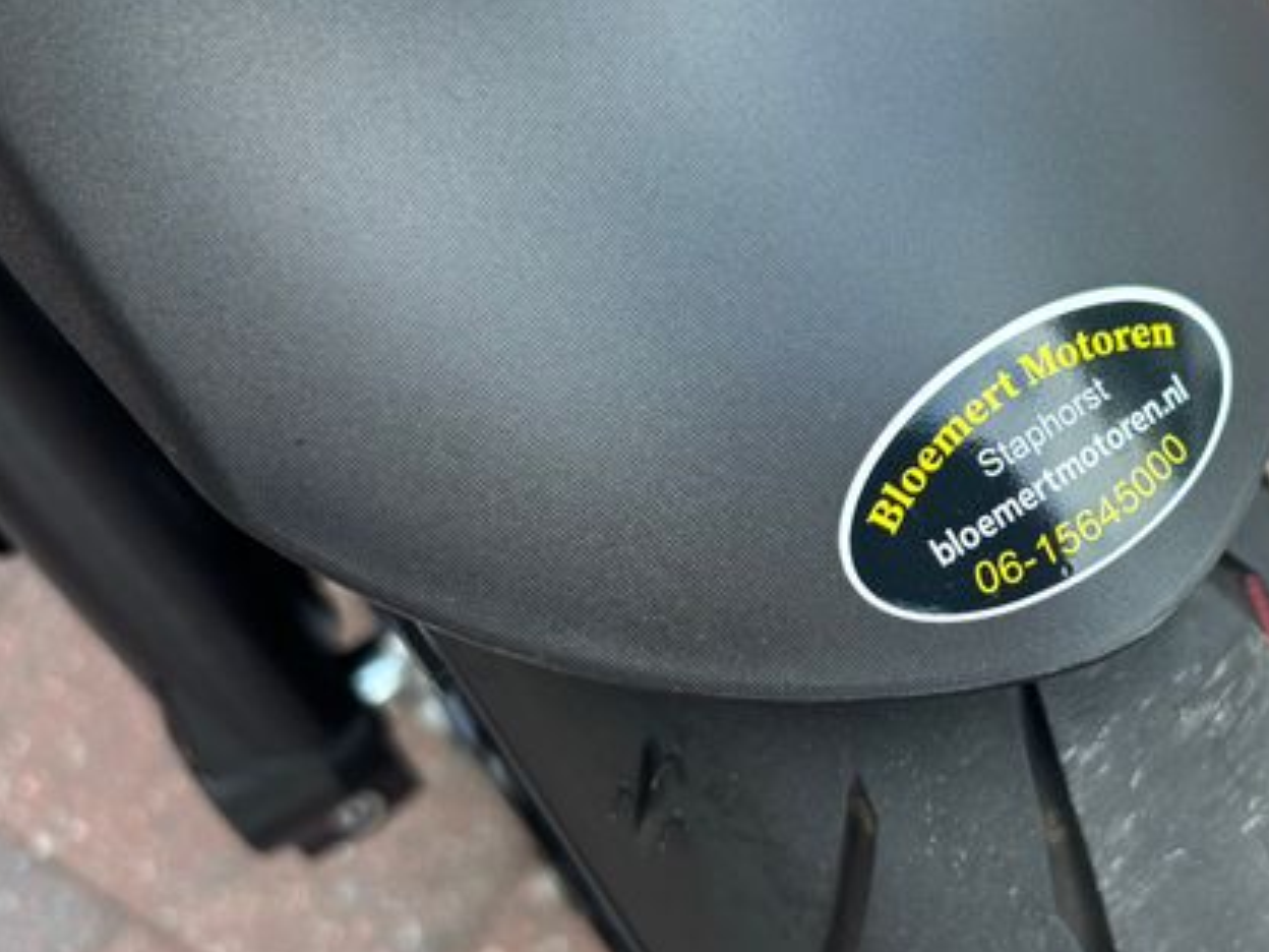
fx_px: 1466
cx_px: 958
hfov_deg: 45.1
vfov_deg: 35.9
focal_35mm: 40
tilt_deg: -73.0
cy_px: 525
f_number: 1.6
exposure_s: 1/121
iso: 40
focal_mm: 5.96
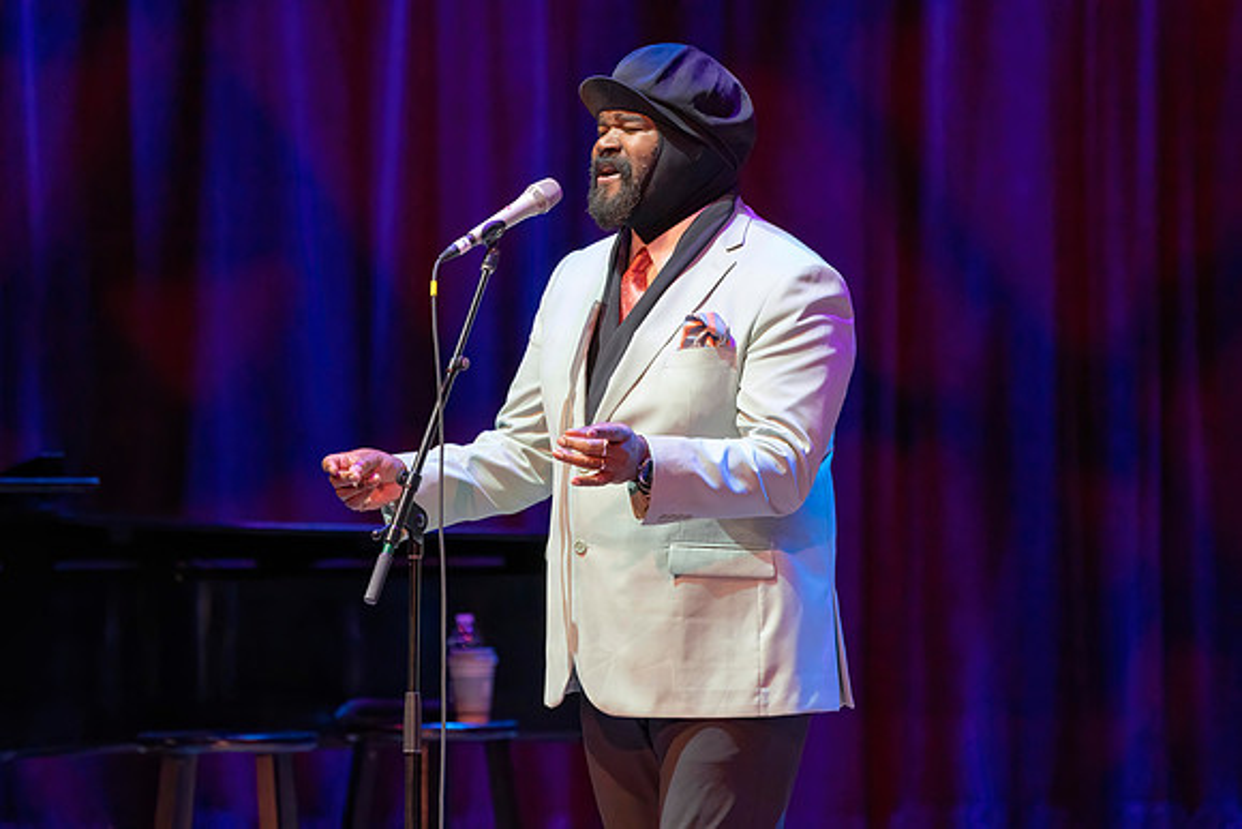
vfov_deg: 4.0
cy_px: 414
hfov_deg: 5.9
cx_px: 621
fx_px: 12008
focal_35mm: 348
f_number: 5.6
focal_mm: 348
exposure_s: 1/320
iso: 6400
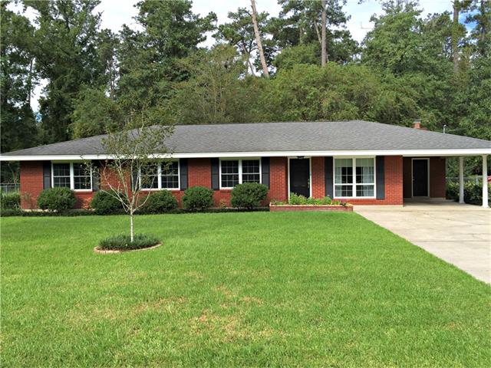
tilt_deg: -1.7
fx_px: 411
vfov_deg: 48.2
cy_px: 184
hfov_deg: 61.7
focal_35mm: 29
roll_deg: +0.7
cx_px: 246
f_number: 2.2
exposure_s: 1/842
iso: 32
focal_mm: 4.15
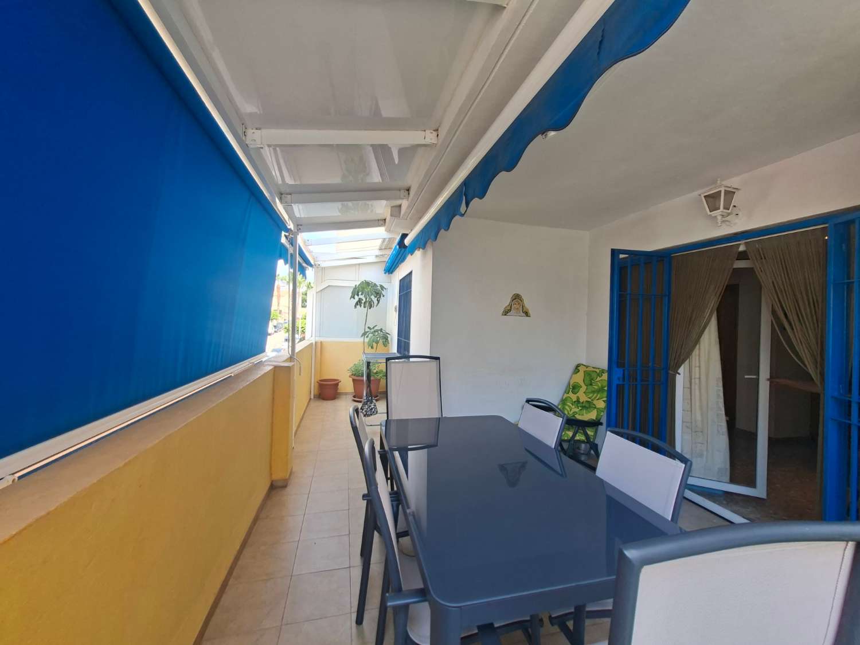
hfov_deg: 106.2
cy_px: 322
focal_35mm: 13
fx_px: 323
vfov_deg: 89.9
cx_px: 430
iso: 40
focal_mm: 1.74
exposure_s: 1/103
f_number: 2.2
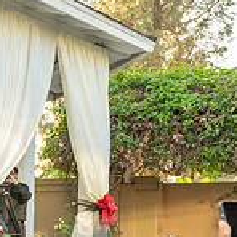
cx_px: -211
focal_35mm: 80
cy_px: 219
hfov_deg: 17.1
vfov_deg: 21.1
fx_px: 620
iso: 500
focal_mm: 24
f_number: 5.6
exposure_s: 1/200
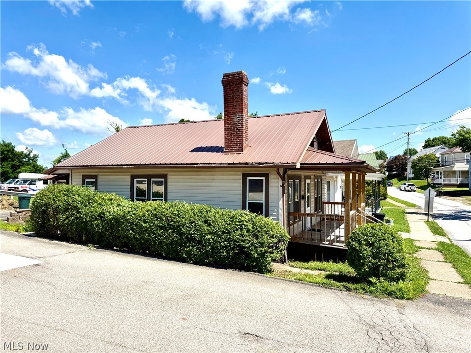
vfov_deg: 56.8
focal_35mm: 24
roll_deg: +0.1
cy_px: 176
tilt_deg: +0.5
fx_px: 327
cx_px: 236
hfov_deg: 71.6
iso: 80
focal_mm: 6.76
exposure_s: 1/5319
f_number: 1.78
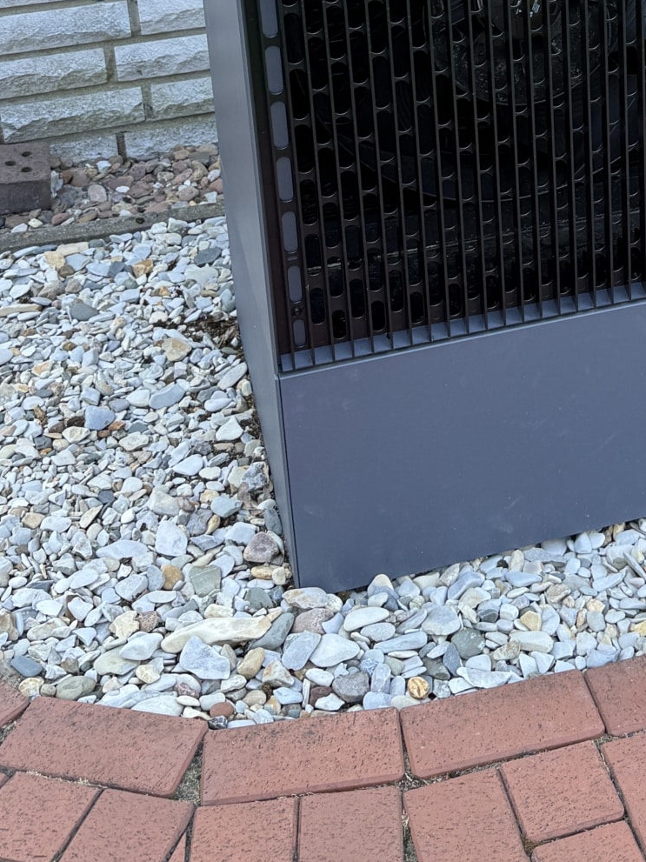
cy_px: -39
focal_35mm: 62
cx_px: 569
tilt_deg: -18.0
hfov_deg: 23.1
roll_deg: +0.4
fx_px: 1543
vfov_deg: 28.8
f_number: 1.78
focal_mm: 6.76
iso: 64
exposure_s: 1/121
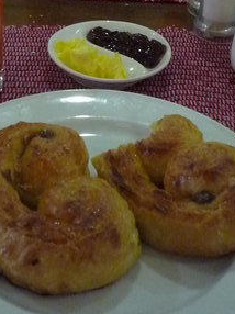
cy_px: -72
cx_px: 97
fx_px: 635
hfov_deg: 21.0
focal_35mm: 70
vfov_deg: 24.8
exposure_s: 1/8
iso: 400
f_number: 2.8
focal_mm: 4.4
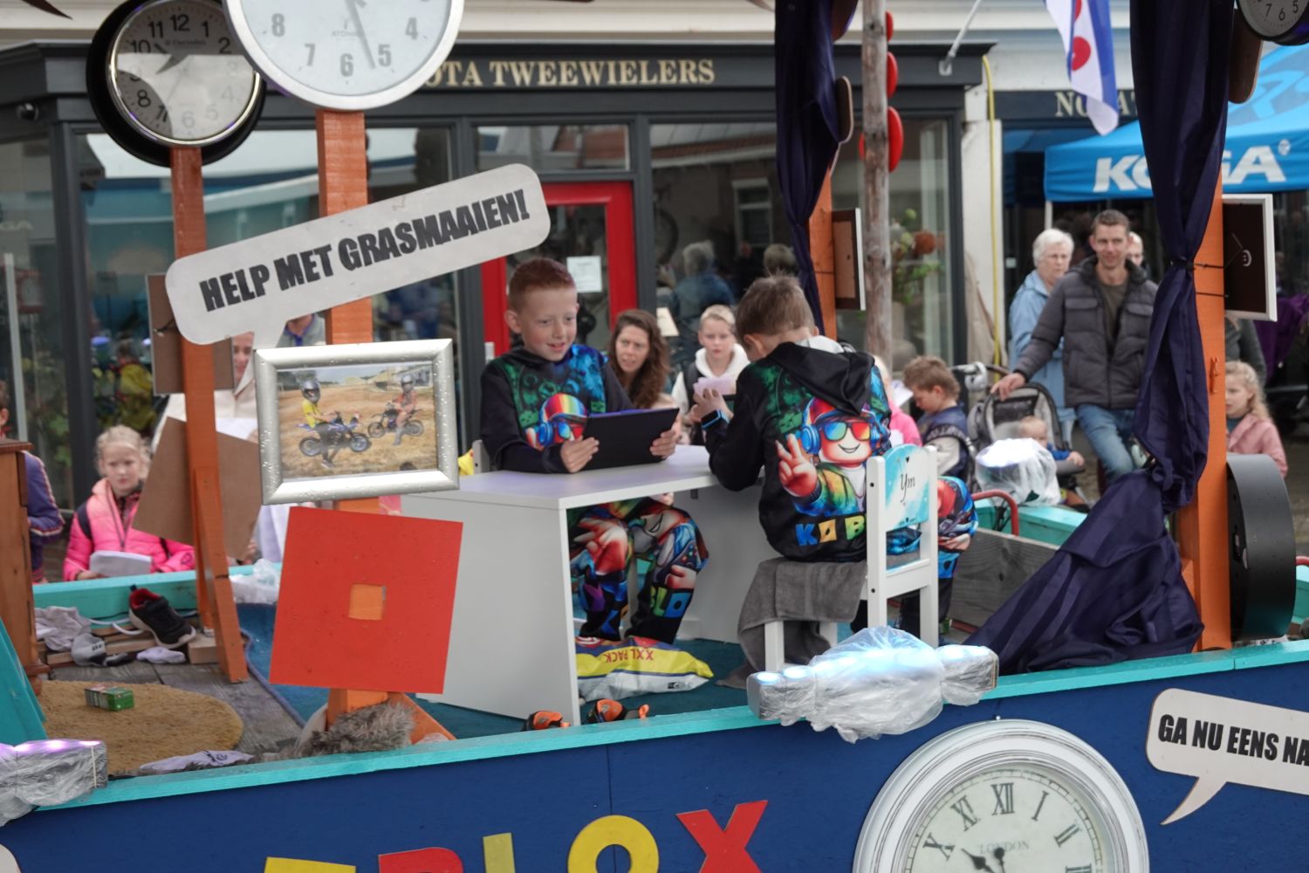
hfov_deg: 35.1
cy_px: 436
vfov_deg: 23.8
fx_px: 2072
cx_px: 654
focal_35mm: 57
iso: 320
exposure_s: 1/250
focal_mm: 21.12
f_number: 4
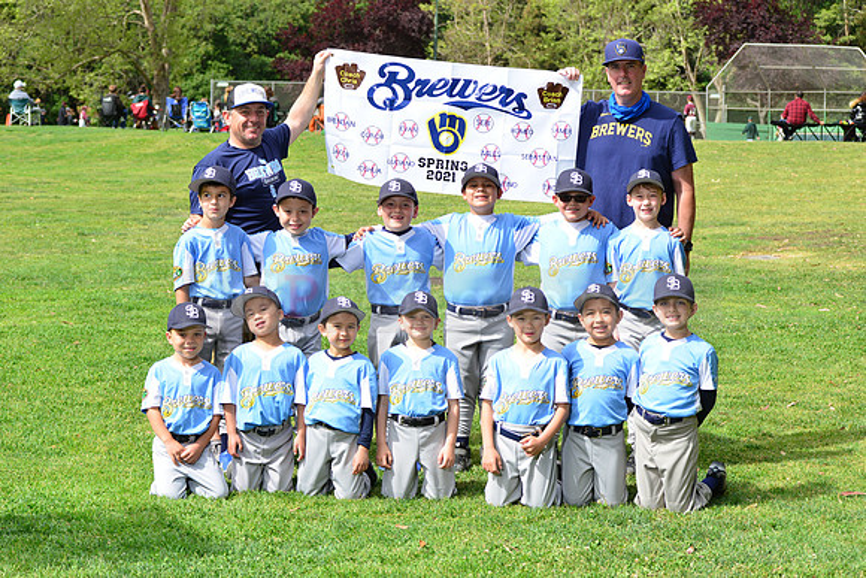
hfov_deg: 21.5
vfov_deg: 14.4
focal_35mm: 95
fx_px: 2286
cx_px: 433
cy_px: 289
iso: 200
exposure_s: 1/200
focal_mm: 95
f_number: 10
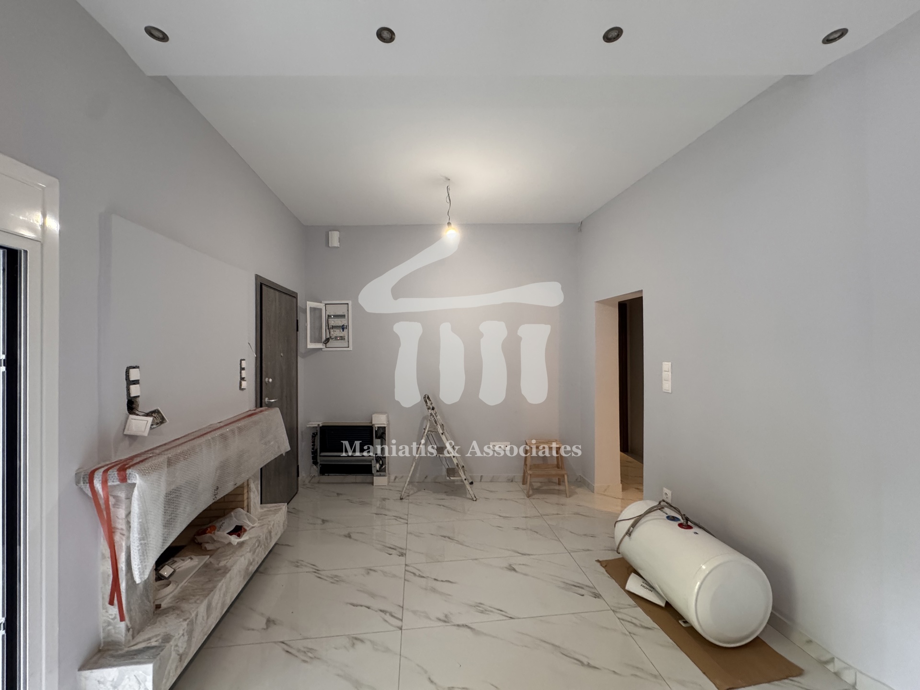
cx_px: 460
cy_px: 345
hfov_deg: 102.1
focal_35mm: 14
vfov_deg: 85.7
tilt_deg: +1.7
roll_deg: +1.0
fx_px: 372
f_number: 2.2
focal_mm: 2.22
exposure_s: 1/81
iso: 320
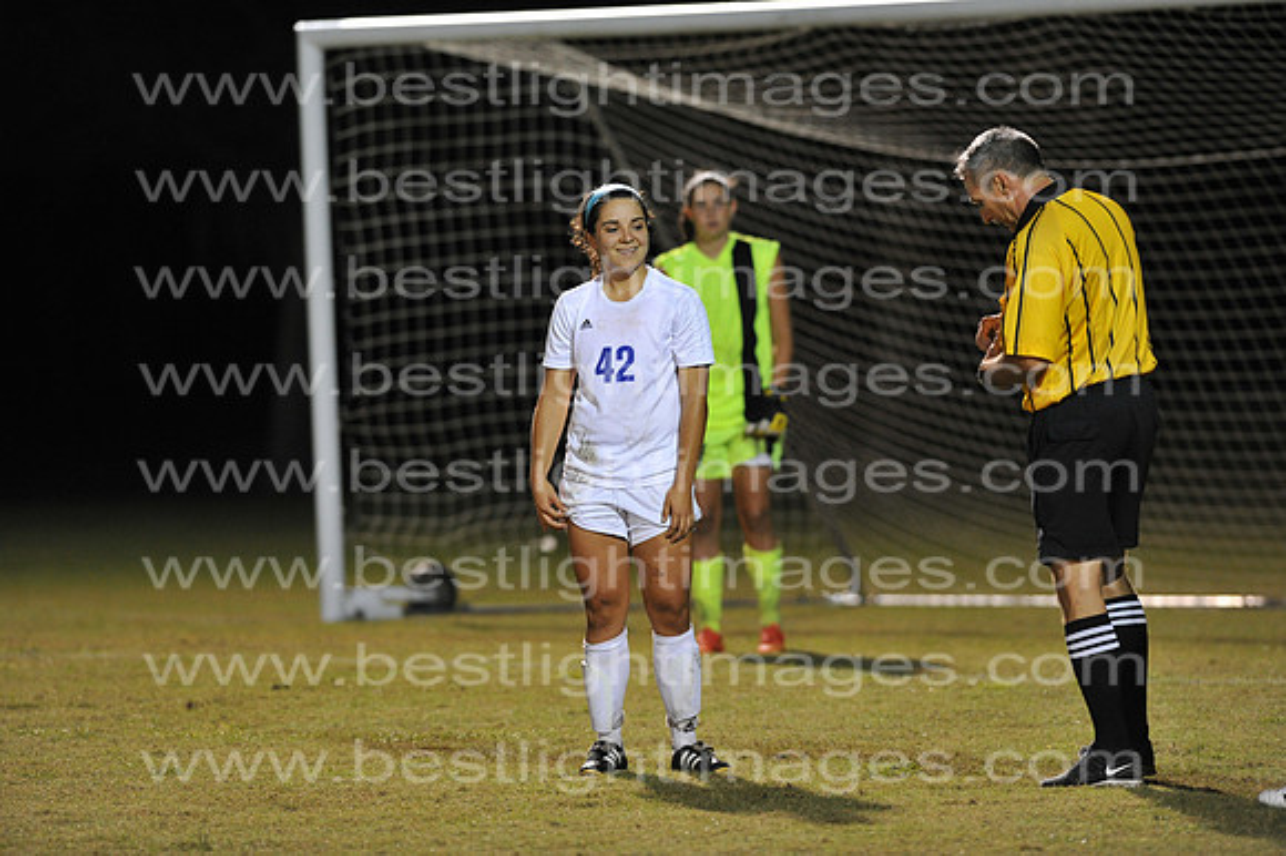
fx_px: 10710
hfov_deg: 6.9
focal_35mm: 300
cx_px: 643
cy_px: 428
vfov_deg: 4.6
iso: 4000
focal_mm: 300
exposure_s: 1/400
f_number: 3.5
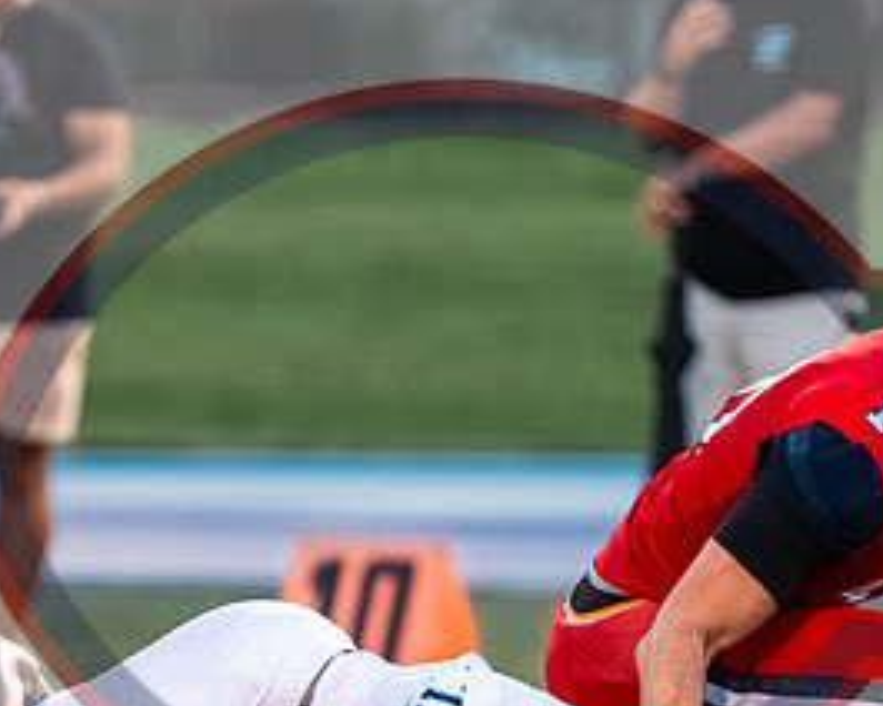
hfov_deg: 2.0
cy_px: 473
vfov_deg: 1.6
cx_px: 272
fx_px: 25428
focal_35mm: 973
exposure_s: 1/1600
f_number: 4.5
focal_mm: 400
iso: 8000
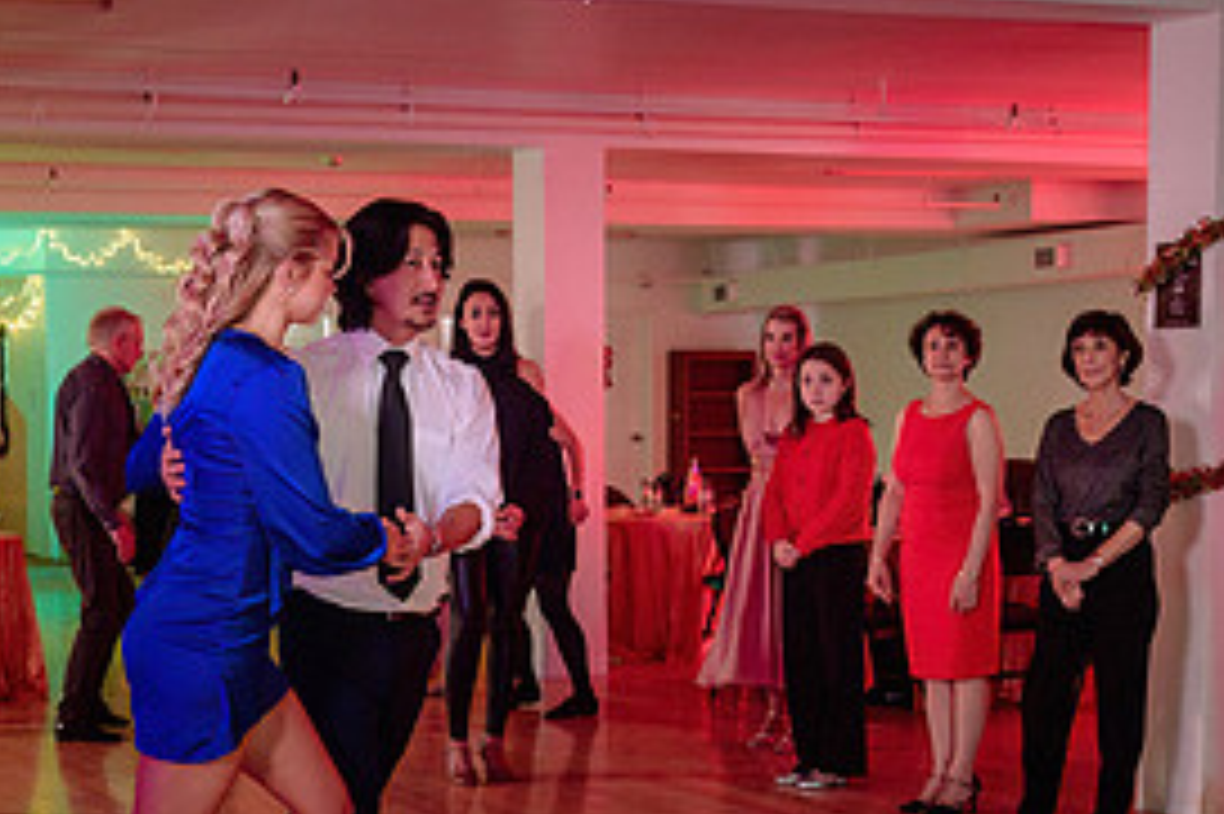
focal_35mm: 77
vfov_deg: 17.6
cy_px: 614
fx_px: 2616
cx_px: 438
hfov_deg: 26.2
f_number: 3.5
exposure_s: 1/125
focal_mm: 29
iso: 1000
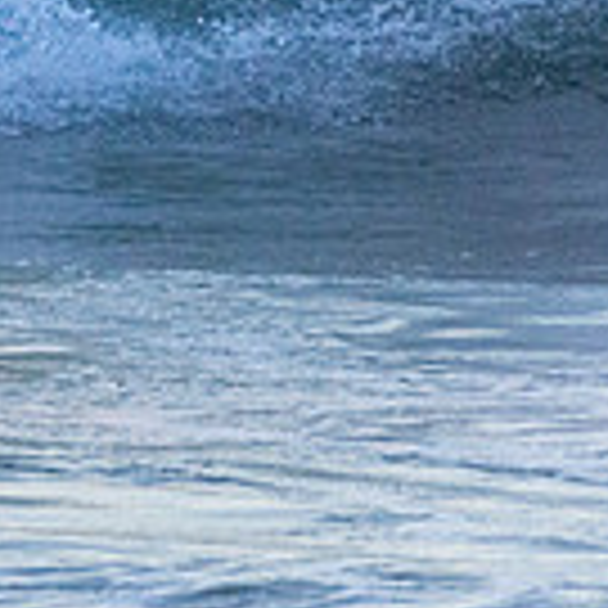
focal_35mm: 2736
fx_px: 54369
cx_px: -581
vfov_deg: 0.6
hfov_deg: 0.6
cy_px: -61
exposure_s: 1/1600
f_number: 5.6
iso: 1800
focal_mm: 500
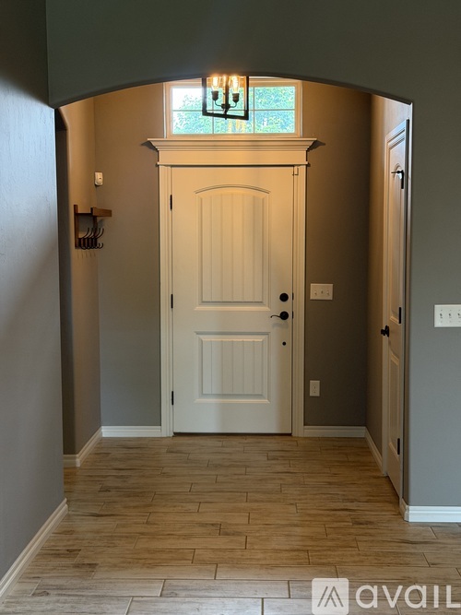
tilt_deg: -5.9
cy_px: 308
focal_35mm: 48
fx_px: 853
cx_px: 230
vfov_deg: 39.7
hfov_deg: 30.3
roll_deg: +0.0
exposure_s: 1/60
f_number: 1.78
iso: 250
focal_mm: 6.76
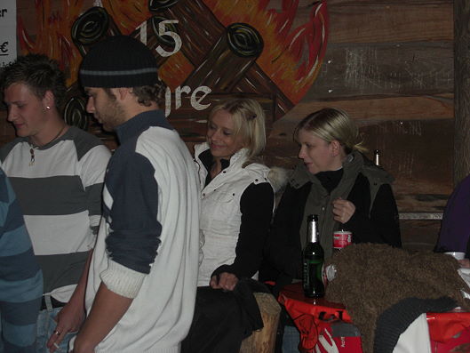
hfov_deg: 28.6
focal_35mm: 68
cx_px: 235
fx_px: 923
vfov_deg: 21.6
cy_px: 176
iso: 200
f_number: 4
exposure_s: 1/60
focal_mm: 14.2
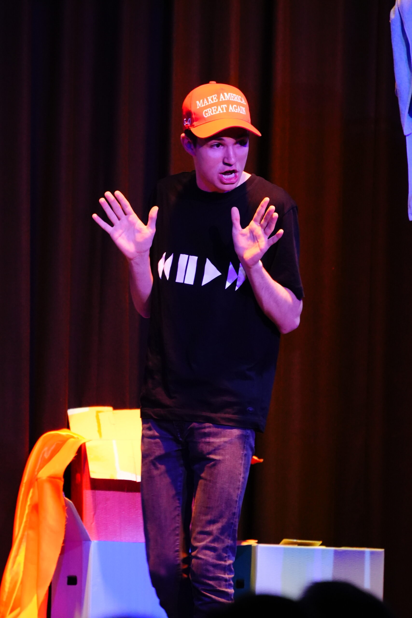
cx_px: 206
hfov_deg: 4.6
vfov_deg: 6.9
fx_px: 5149
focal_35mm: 300
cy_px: 309
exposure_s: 1/100
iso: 5000
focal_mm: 200
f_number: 5.6
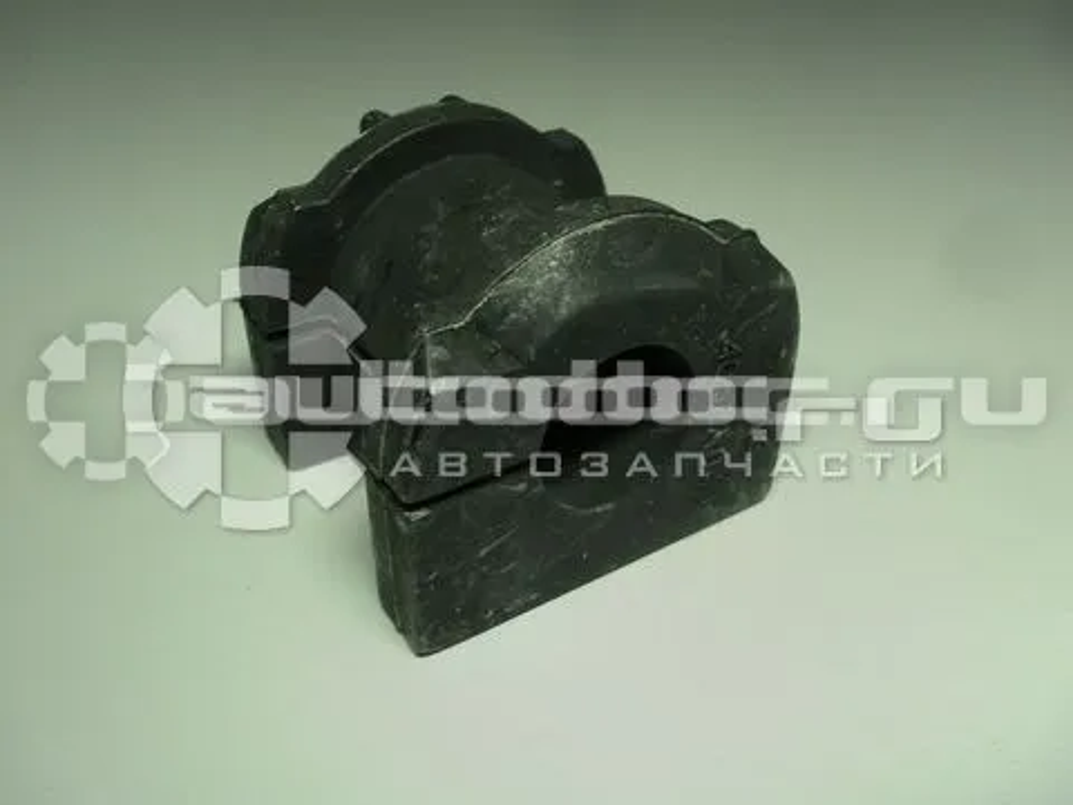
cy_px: 402
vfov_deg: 42.9
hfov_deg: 55.4
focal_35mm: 33
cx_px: 536
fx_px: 1023
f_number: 3.5
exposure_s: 1/50
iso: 80
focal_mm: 5.8
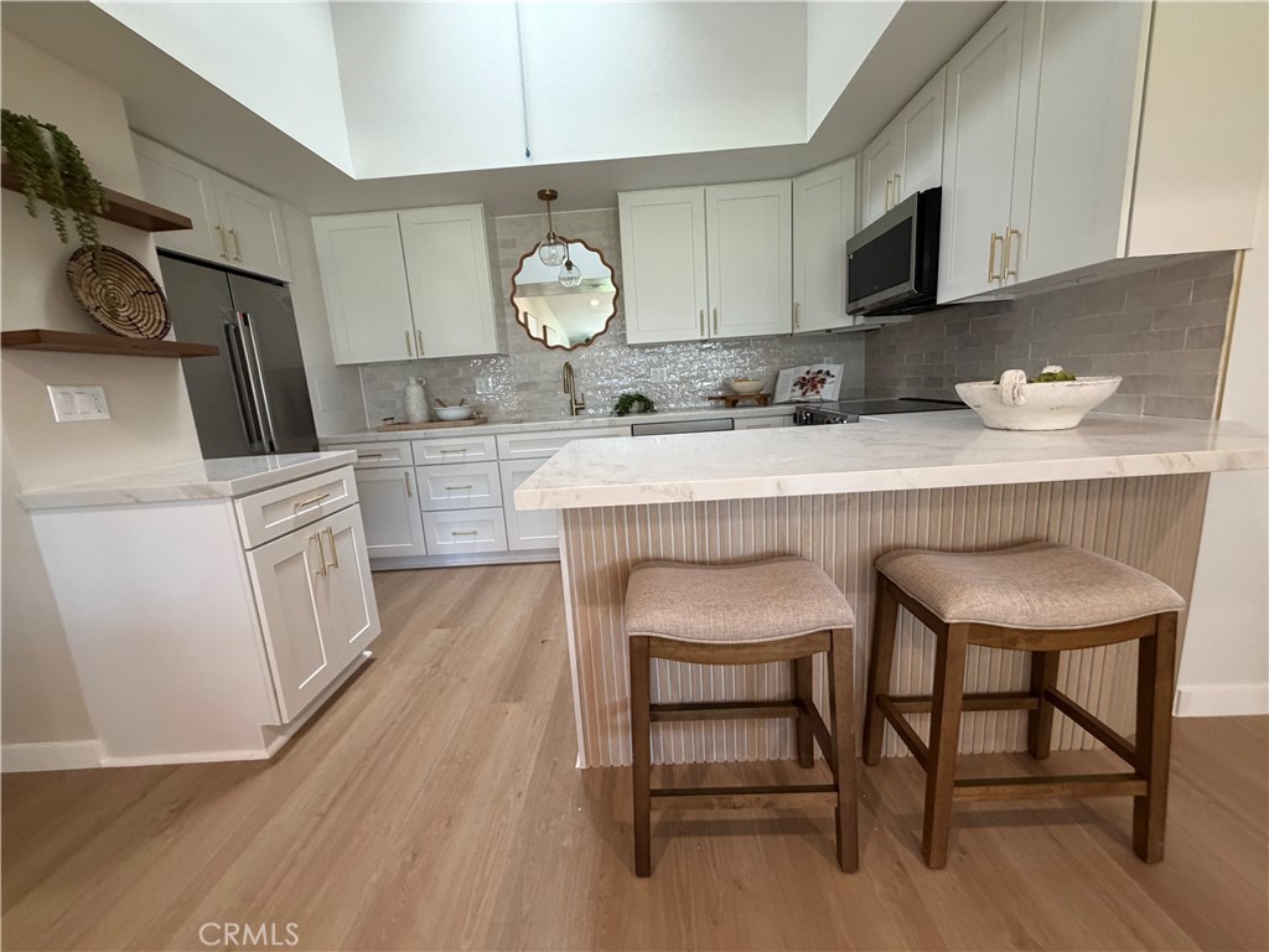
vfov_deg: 85.7
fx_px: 513
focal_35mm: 14
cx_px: 634
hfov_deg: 102.1
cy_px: 476
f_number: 2.2
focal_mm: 2.22
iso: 320
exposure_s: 1/120
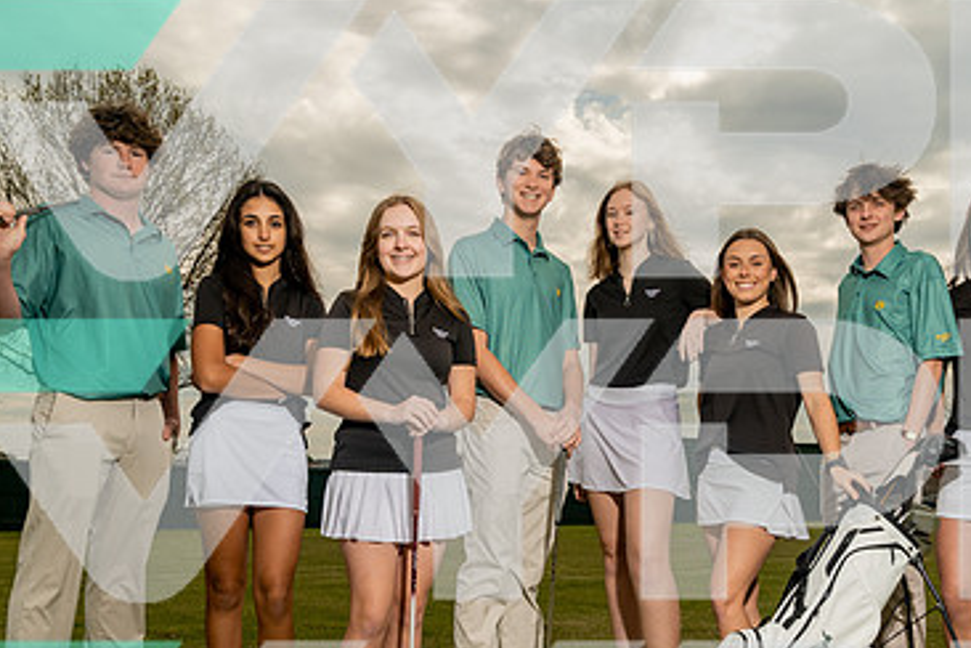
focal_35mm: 38
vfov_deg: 34.5
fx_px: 1025
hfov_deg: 50.3
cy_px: 461
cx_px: 589
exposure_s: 1/250
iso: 250
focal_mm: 24
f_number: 8
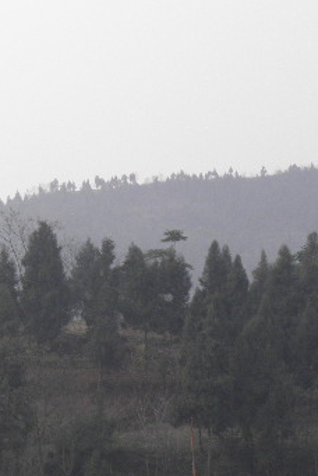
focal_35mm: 189
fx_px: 2504
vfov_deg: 10.9
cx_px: -71
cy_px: 283
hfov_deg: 7.2
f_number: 4.1
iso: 64
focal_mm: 17.34
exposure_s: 1/160
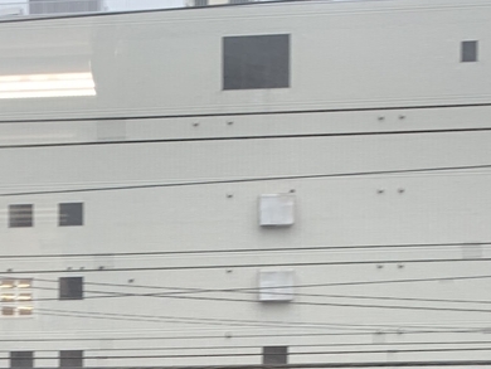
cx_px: 20
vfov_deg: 16.7
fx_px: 1135
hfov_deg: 23.5
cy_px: 565
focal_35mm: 80
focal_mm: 4.25
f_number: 1.8
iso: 40
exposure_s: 1/98
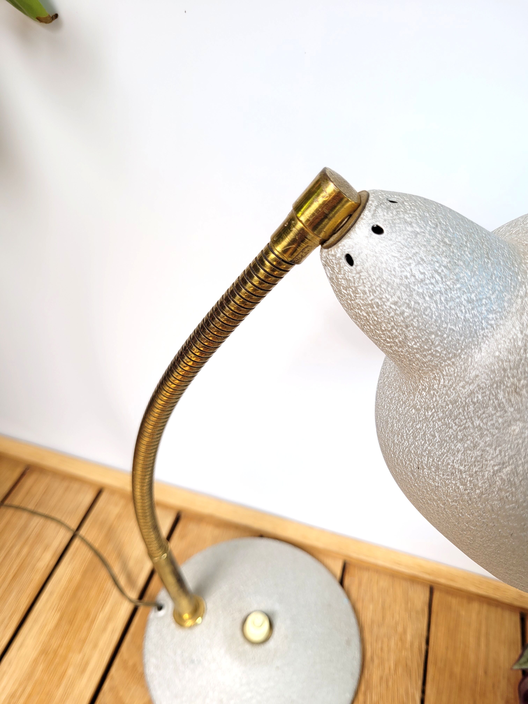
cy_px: 352
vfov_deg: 67.3
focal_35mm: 26
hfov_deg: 53.1
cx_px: 264
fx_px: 529
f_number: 1.8
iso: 40
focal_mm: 5.4
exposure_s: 1/480
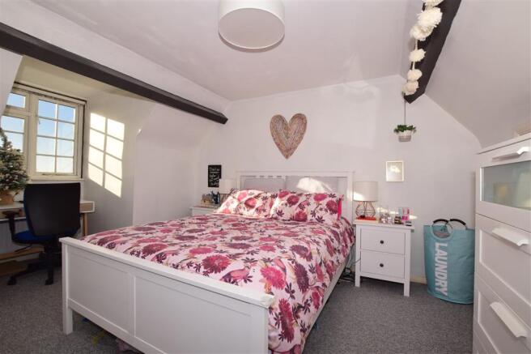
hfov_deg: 100.4
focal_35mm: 15
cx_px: 266
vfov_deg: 77.3
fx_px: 221
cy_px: 177
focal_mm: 10
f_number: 20
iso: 400
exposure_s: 1/200
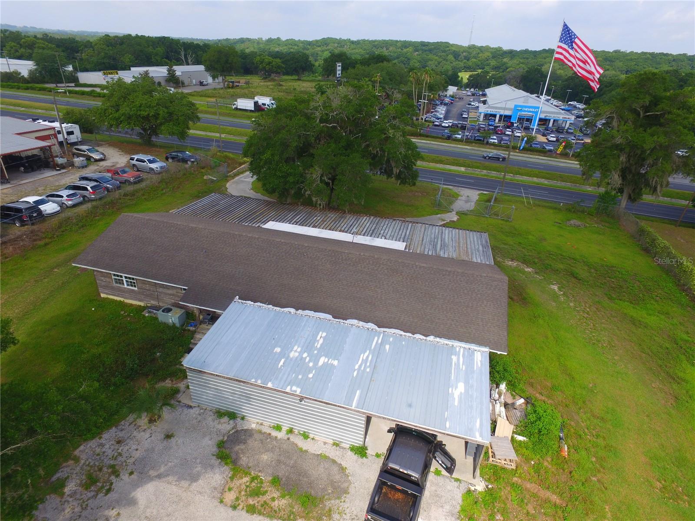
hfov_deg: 81.7
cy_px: 260
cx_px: 348
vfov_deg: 66.0
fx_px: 402
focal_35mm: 20
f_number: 2.8
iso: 100
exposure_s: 1/640
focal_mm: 3.61
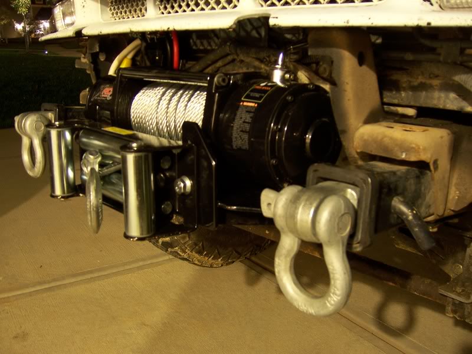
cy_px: 177
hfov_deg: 51.4
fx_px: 491
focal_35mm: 36
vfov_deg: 39.7
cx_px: 236
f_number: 2.8
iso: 80
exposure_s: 4
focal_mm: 6.2
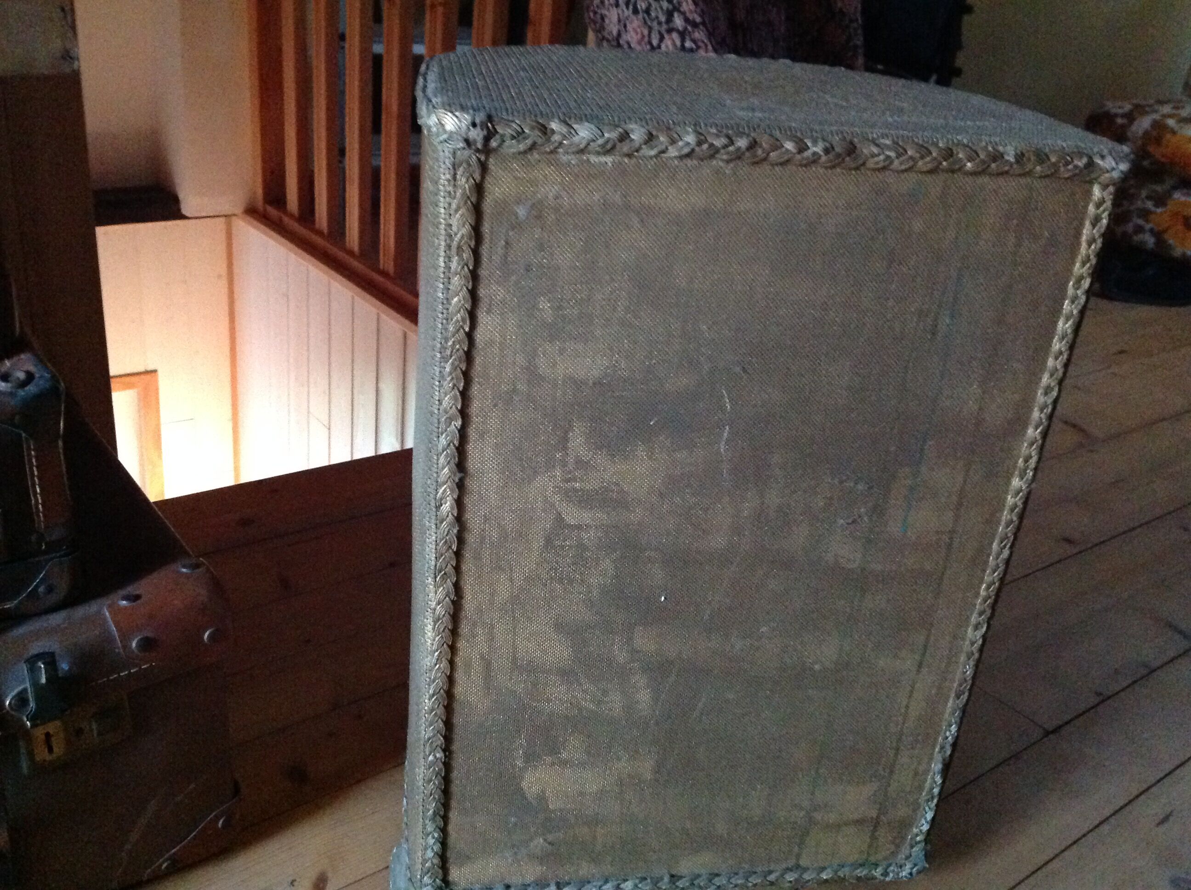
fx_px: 1202
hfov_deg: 52.7
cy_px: 445
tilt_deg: -25.7
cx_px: 596
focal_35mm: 35
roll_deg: -5.6
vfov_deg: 40.6
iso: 800
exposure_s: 1/15
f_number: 2.4
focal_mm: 4.28
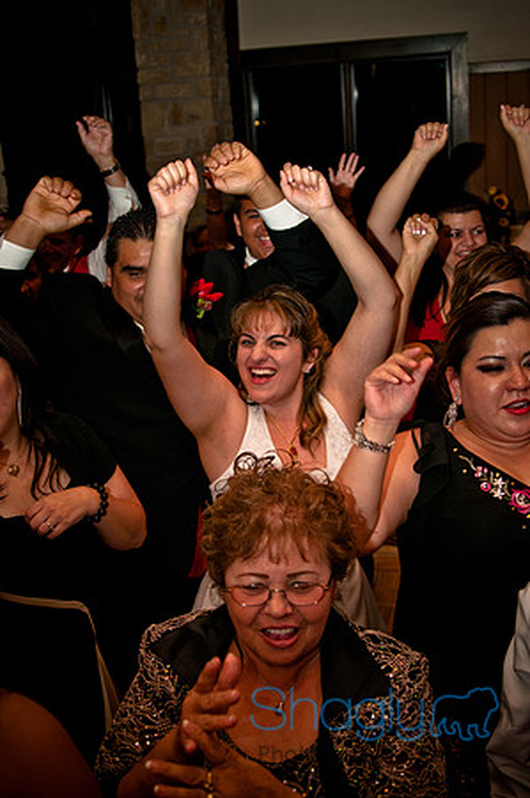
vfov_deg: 46.4
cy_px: 399
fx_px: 930
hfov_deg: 31.8
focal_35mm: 42
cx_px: 265
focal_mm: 28
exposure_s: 1/200
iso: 400
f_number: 3.2
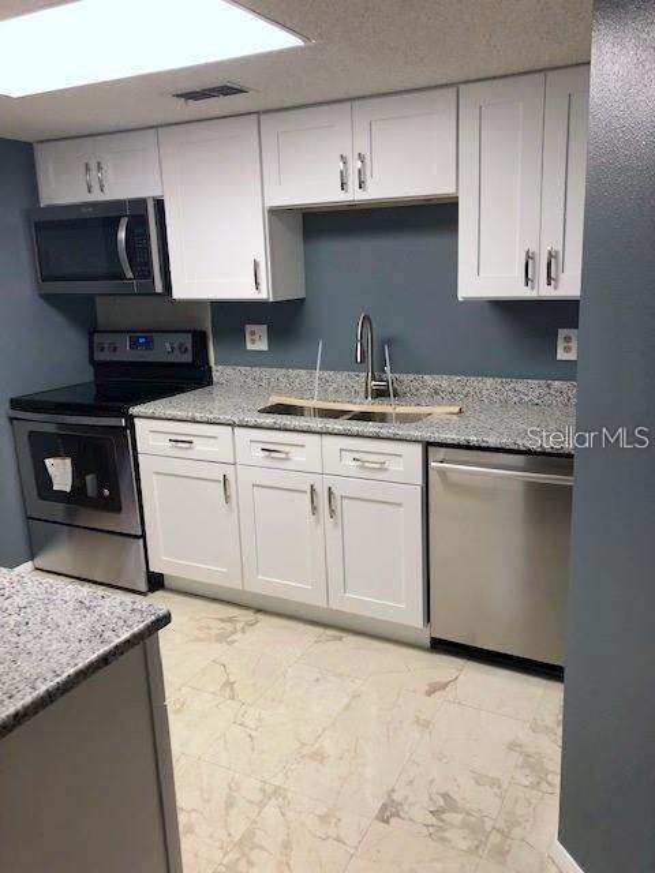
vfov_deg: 63.4
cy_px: 436
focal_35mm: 28
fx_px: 706
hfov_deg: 49.7
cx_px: 328
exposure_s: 1/20
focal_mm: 3.99
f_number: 1.8
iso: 40
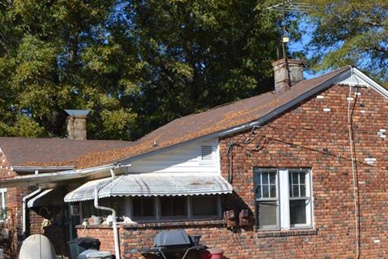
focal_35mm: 66
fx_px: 711
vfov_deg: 20.4
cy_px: 206
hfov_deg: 30.4
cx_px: 243
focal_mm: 22
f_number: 8
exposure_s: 1/250
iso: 100
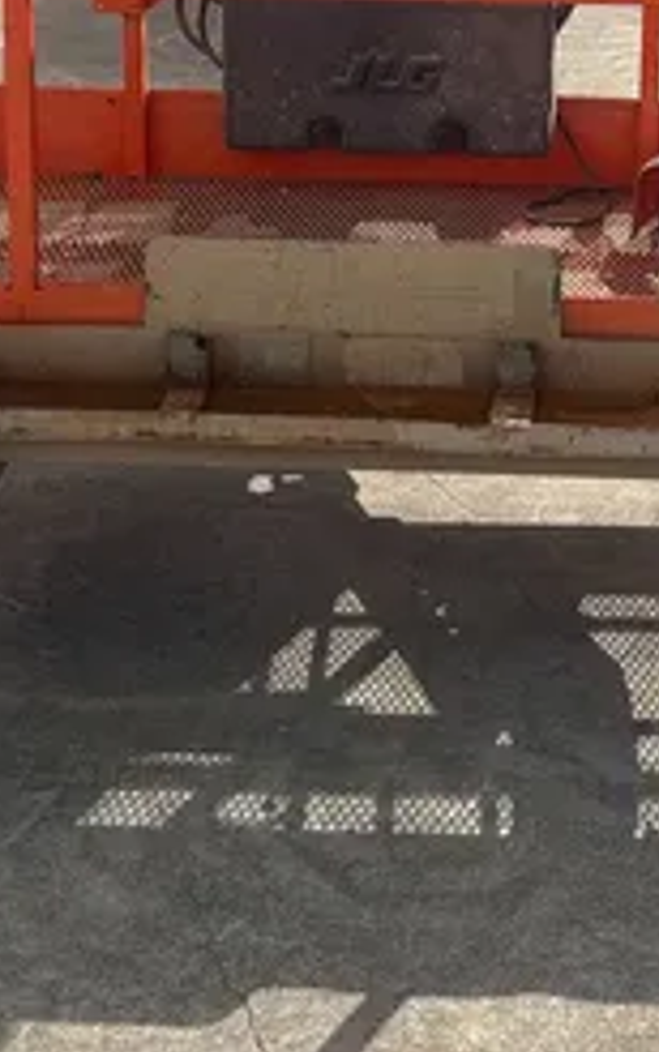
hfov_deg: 15.9
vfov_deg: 24.2
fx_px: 2354
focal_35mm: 82
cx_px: 458
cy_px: 24
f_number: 1.6
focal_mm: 5.96
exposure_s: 1/3311
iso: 50
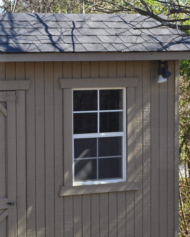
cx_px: -51
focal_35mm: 127
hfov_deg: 11.8
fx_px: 893
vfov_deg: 15.1
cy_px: 142
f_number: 9
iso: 400
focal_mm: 40
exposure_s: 1/160
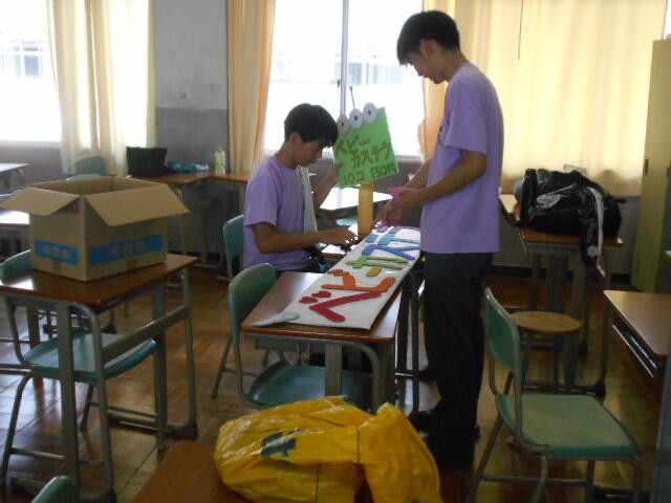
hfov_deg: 47.9
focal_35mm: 39
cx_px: 336
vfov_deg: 36.8
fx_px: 756
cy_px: 252
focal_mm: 6.7
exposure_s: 1/250
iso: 640
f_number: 3.9
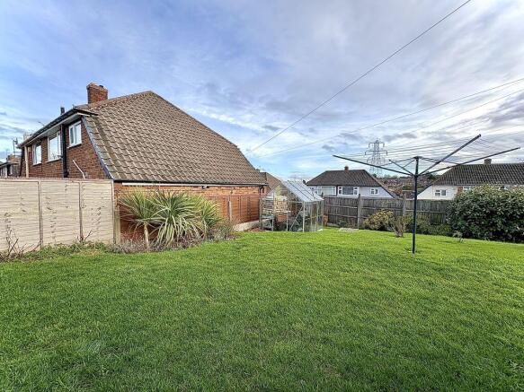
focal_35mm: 14
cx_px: 262
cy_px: 196
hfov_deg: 102.1
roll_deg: -0.1
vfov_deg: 85.7
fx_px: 212
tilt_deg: -2.8
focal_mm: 2.22
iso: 40
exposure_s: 1/620
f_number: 2.2
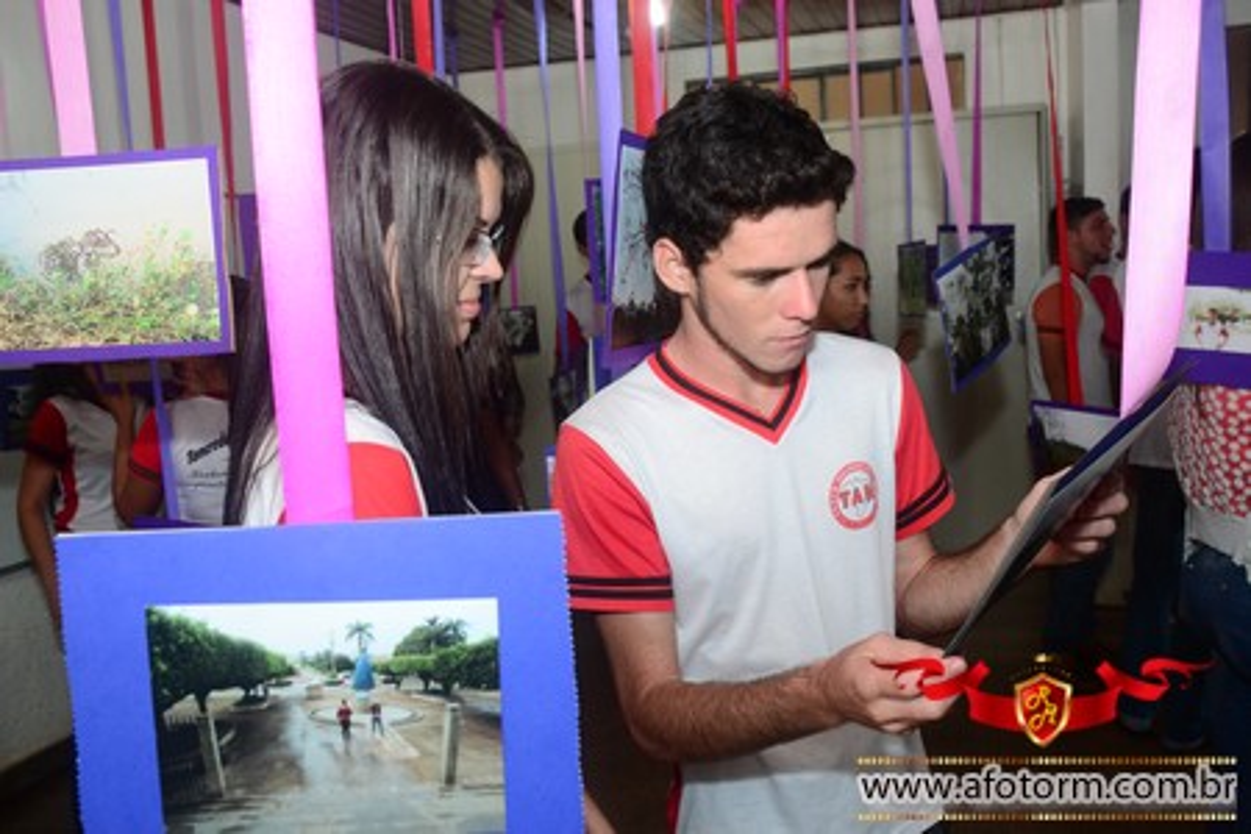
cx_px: 626
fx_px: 1147
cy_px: 417
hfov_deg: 57.2
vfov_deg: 40.0
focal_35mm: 33
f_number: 5.6
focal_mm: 22
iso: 800
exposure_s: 1/80
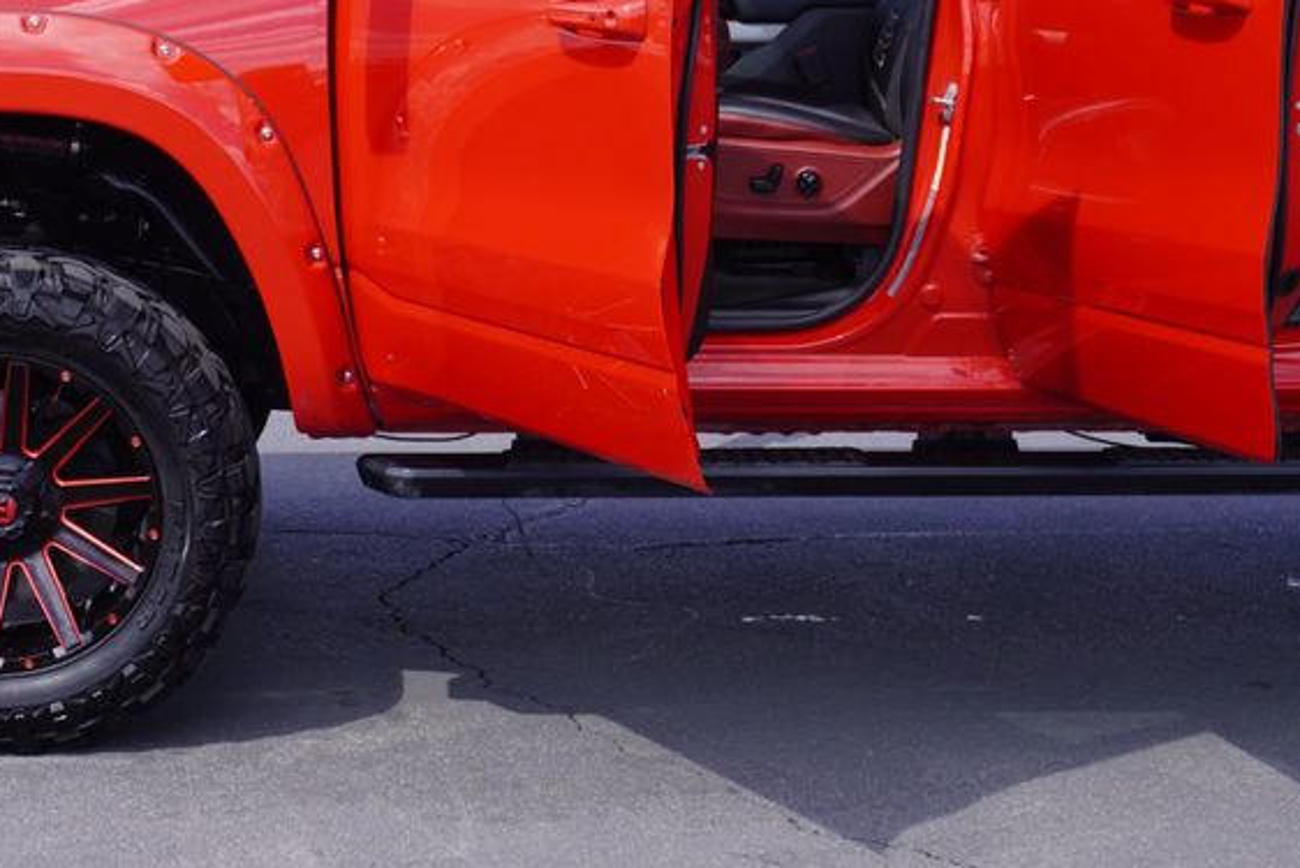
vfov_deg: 14.6
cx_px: 539
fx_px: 3359
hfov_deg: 21.9
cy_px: 181
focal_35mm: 93
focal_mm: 34
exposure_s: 1/100
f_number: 8
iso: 100
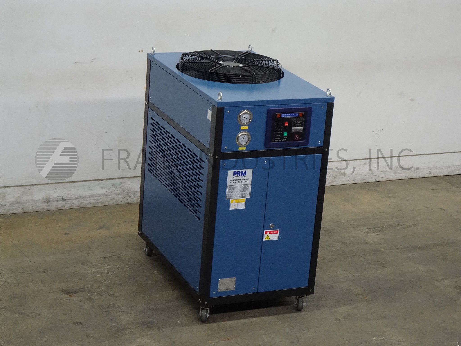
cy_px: 173
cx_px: 230
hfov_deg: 23.0
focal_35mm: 85
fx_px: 1132
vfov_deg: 17.4
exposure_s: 1/100
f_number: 5
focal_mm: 13.45
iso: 640
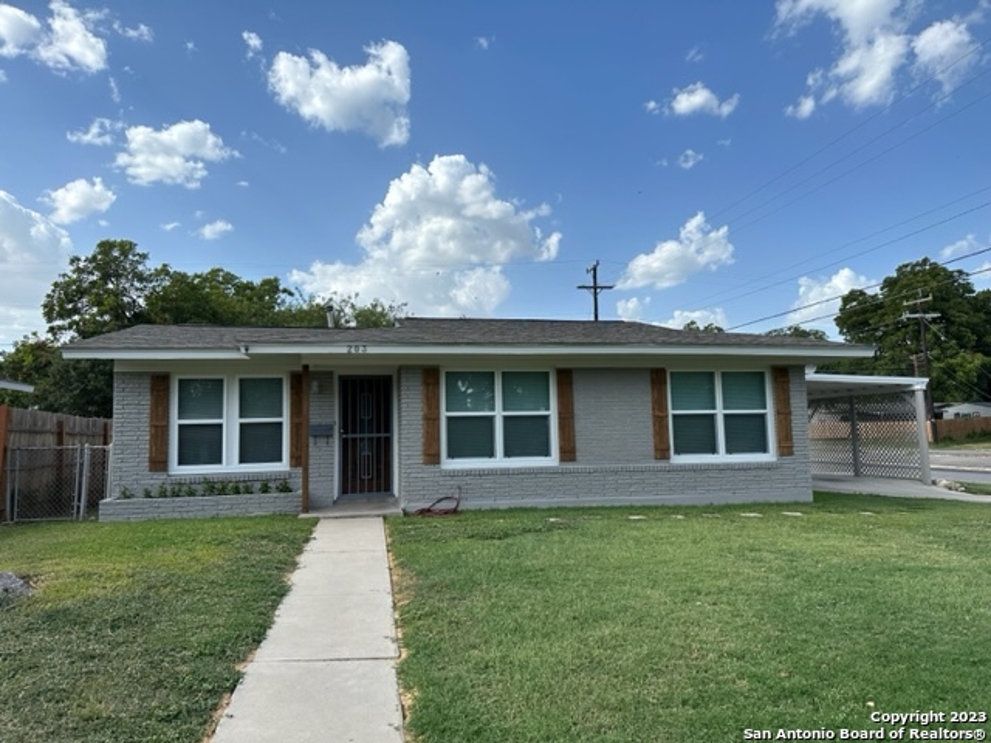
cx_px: 496
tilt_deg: +5.0
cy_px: 372
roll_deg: +1.4
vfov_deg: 56.8
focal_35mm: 24
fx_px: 687
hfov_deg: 71.6
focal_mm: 6.86
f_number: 1.78
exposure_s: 1/3861
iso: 80
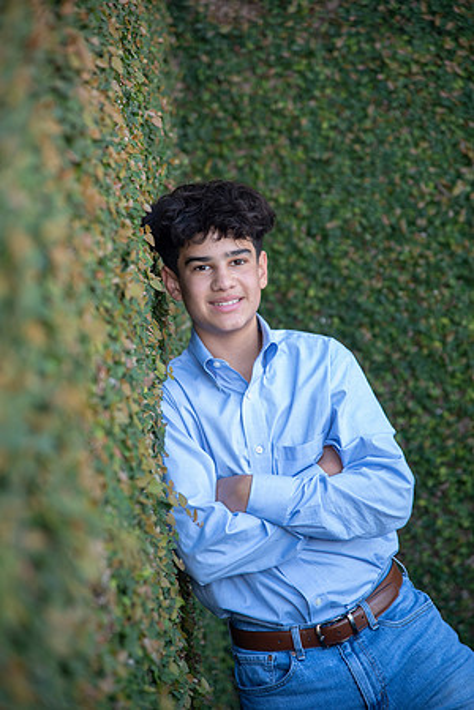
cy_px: 355
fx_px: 2370
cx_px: 237
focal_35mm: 120
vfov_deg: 17.1
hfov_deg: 11.4
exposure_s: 1/250
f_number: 4
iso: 640
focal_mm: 120
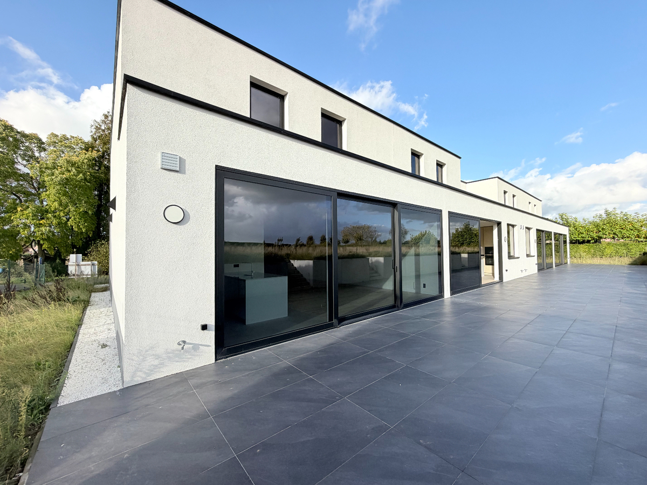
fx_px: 262
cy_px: 242
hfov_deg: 102.1
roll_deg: +0.1
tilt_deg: +1.4
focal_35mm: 14
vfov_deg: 85.7
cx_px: 324
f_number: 2.2
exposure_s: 1/770
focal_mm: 2.22
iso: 25
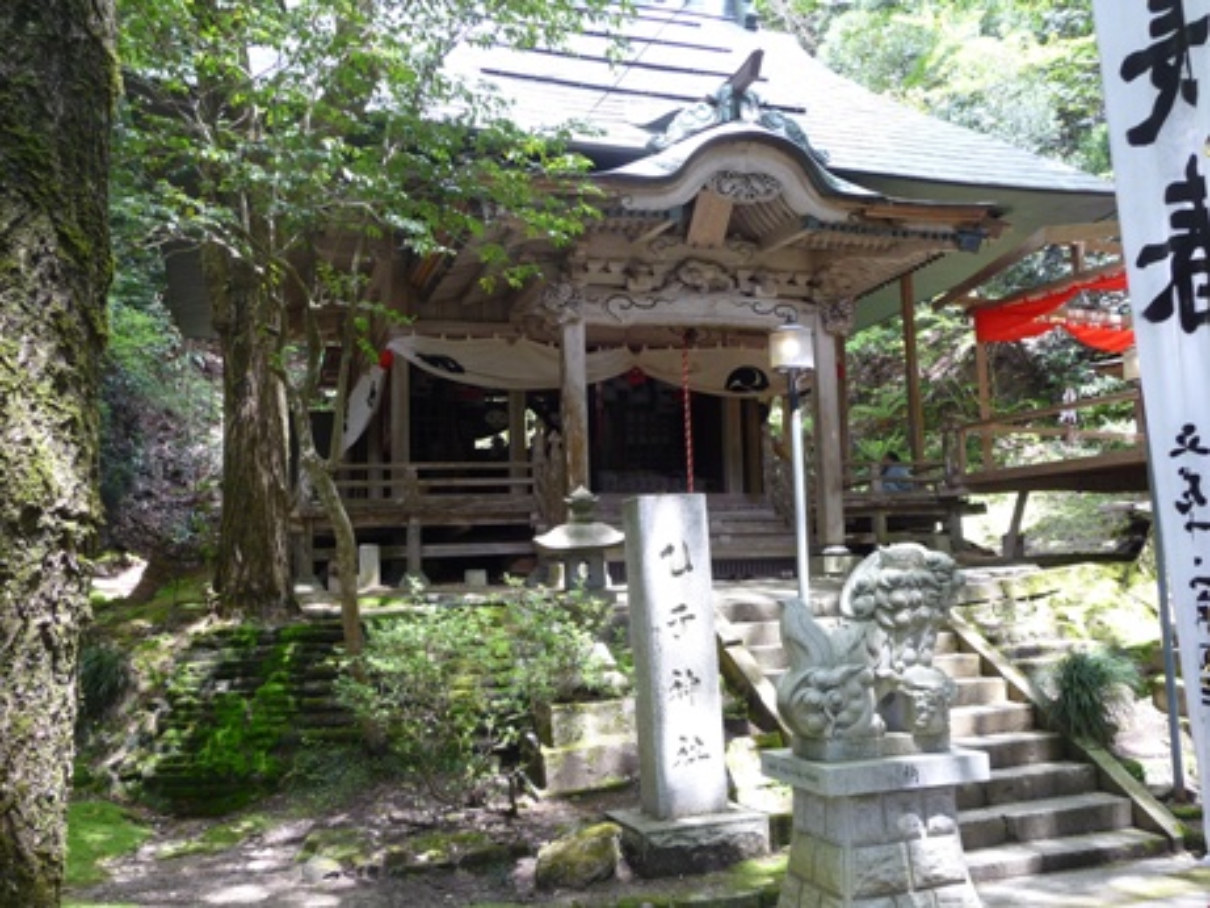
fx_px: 1084
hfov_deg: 58.3
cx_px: 605
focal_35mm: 31
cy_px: 454
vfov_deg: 45.5
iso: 100
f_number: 3.3
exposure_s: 1/40
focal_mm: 4.7
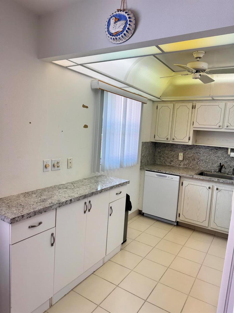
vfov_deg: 71.6
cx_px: 117
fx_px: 216
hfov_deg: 56.8
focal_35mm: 24
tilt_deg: -7.9
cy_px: 156
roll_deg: -2.7
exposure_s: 1/120
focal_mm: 6.76
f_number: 1.78
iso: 64
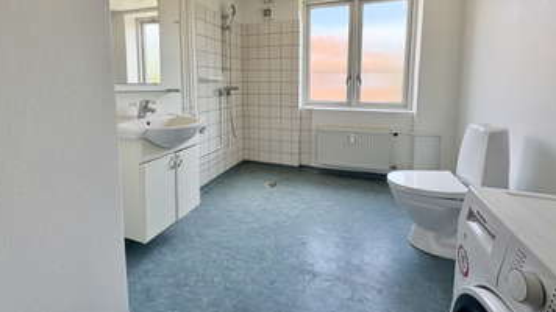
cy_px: 105
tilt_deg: -5.5
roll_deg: +0.1
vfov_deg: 65.3
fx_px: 236
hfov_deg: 99.4
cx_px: 280
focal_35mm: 16
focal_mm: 2.22
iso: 64
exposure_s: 1/239
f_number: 2.2
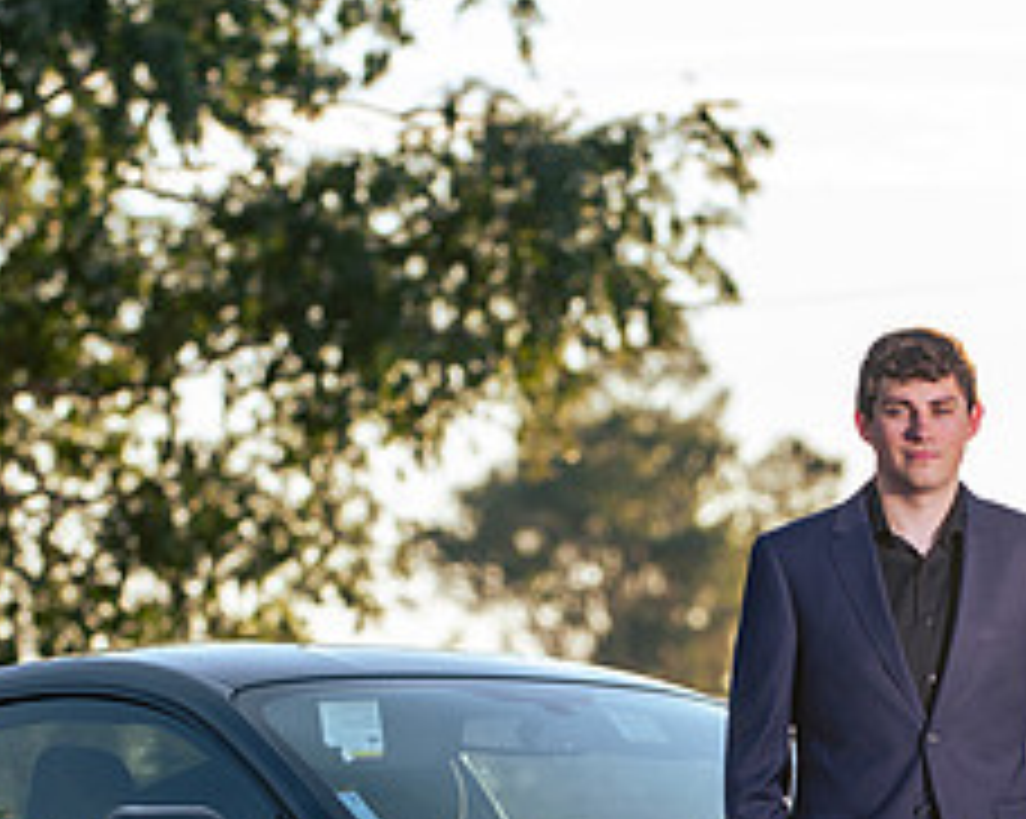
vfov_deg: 5.1
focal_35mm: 305
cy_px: 787
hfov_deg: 6.3
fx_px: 9254
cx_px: 744
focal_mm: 120
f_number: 4
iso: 31
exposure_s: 1/250
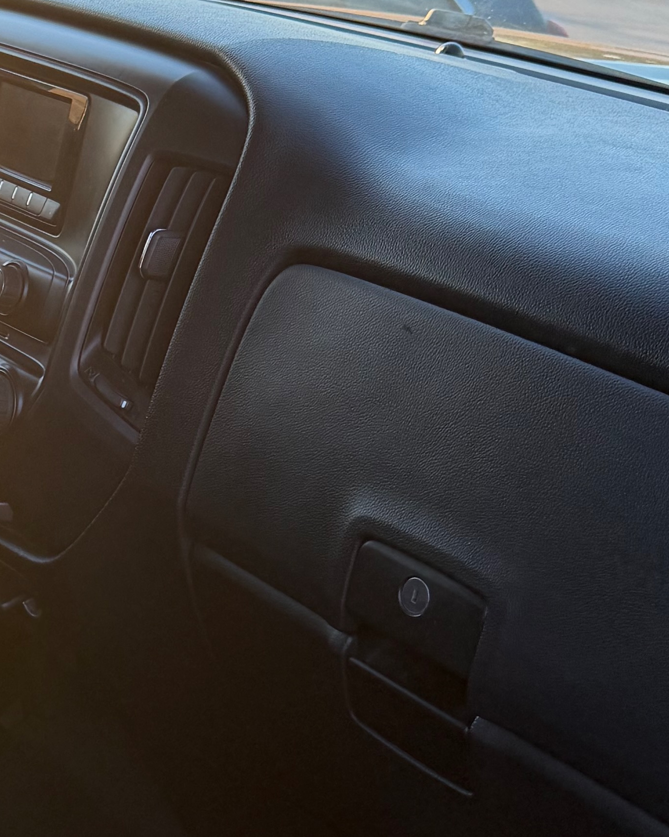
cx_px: -217
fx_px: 1931
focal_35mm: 78
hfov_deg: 18.2
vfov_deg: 24.3
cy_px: 573
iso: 80
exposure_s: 1/177
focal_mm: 6.76
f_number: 1.78
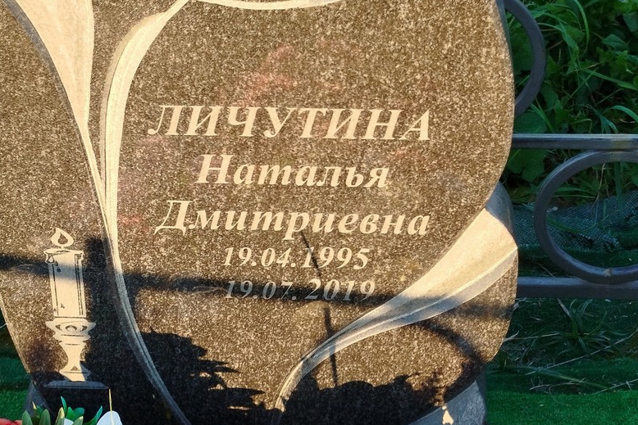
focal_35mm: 31
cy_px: 196
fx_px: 549
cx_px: 322
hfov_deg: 60.3
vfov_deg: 42.3
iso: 80
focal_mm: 5.31
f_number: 1.7
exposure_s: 1/100
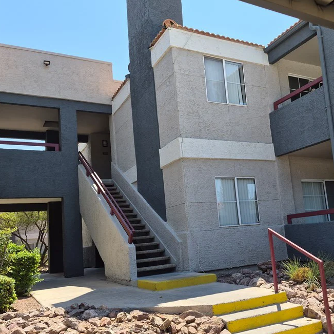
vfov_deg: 51.0
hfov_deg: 50.7
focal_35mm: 32
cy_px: 188
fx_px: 349
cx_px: 202
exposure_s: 1/3544
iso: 80
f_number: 1.8
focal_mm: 5.4
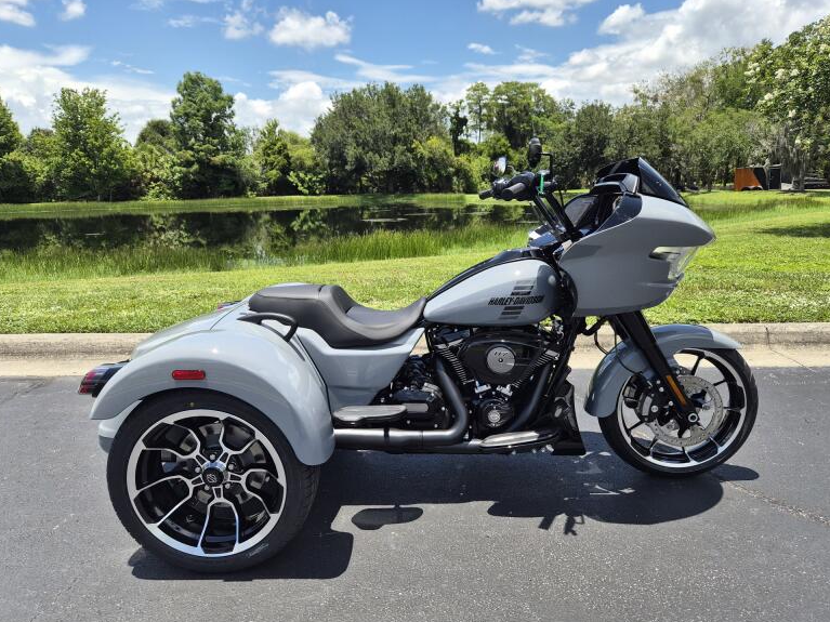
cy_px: 320
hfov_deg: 71.6
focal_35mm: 24
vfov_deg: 56.8
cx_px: 425
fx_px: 575
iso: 80
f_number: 1.8
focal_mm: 5.4
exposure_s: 1/3688
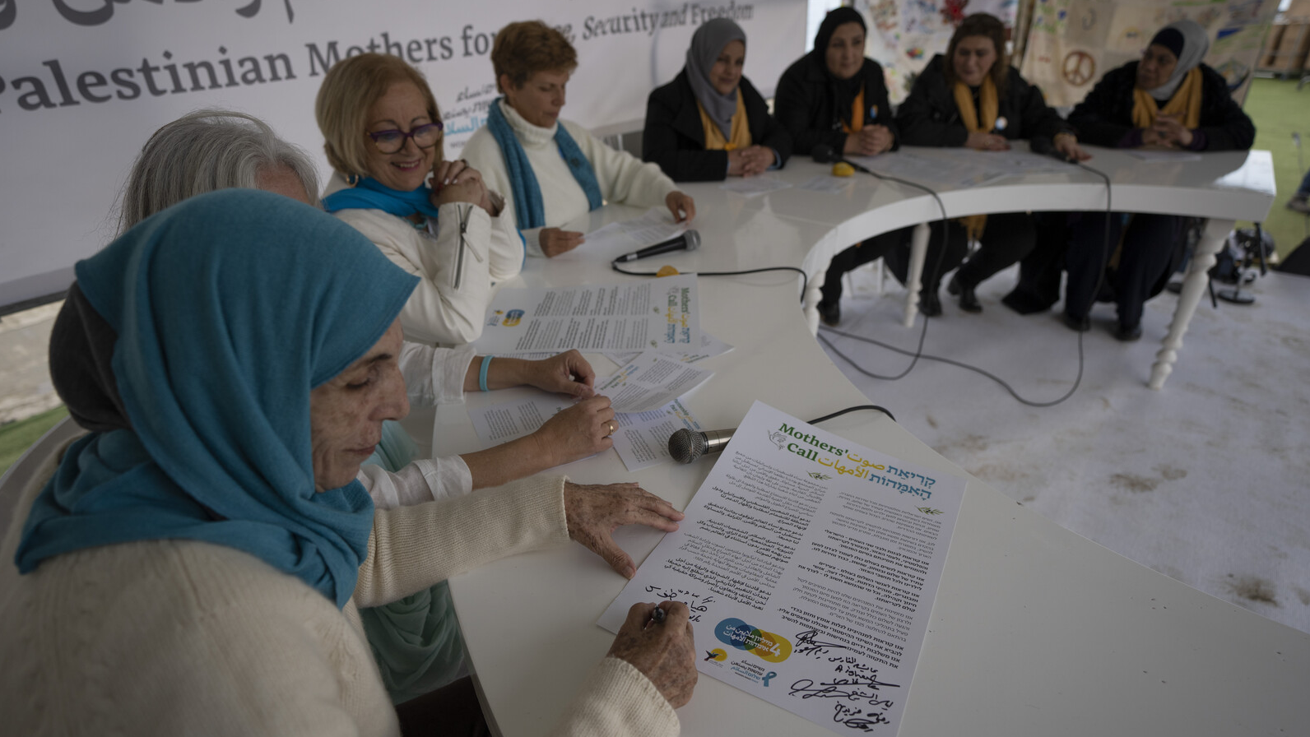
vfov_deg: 55.9
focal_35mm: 20
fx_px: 695
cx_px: 655
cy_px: 371
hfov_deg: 86.6
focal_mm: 19
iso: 100
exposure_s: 1/1500
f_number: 2.8
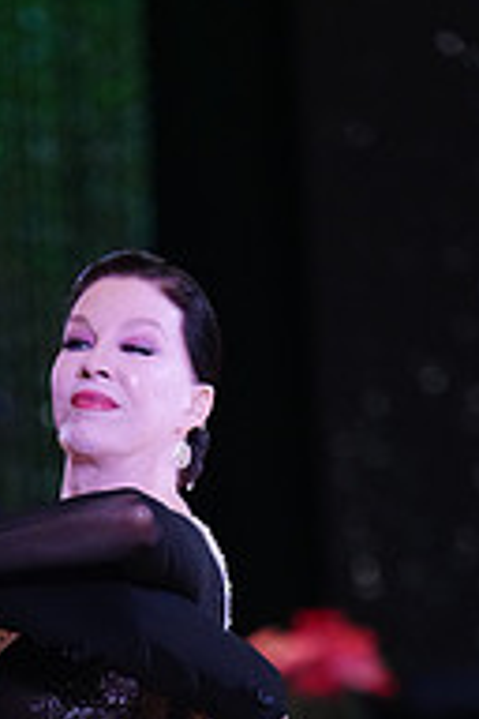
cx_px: 77
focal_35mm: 452
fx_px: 9020
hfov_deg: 3.0
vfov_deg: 4.5
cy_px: 914
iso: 5000
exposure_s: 1/500
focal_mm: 150
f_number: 2.8
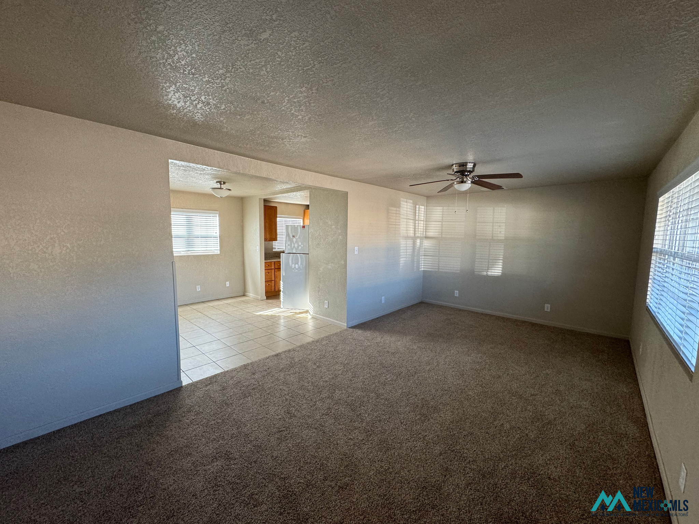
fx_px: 283
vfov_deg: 85.7
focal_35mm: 14
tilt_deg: -6.2
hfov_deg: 102.1
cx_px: 350
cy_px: 262
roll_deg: -0.8
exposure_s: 1/99
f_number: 2.2
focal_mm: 2.22
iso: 200
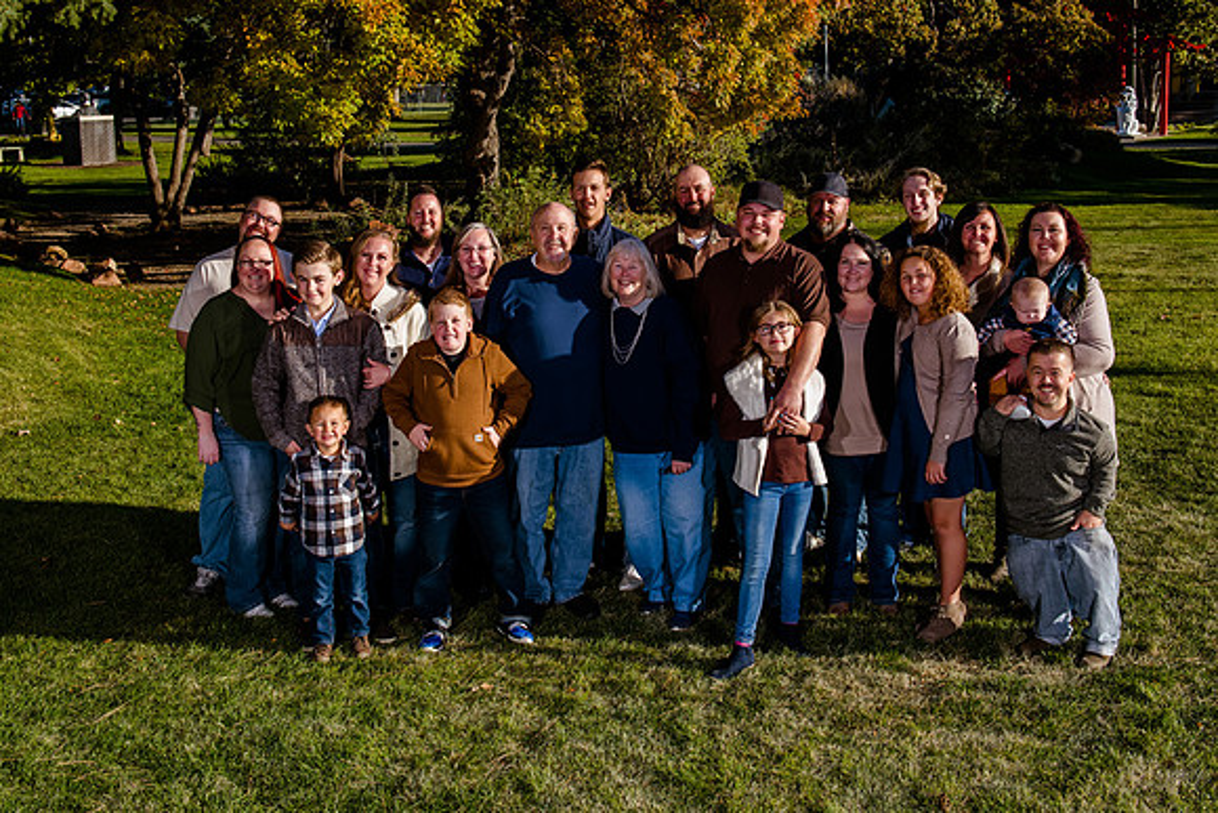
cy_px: 282
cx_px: 608
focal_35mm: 44
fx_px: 1502
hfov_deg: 44.1
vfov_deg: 30.1
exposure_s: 1/320
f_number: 8
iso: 320
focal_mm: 34
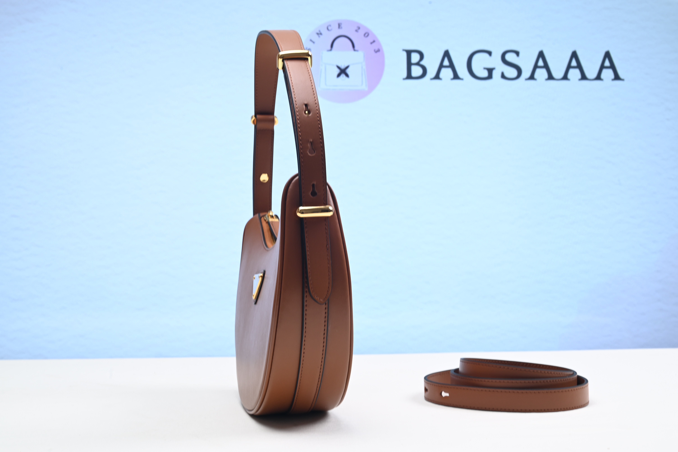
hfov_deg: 47.4
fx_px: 772
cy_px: 226
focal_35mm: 41
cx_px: 339
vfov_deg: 32.7
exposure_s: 1/2
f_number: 16
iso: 100
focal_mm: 41
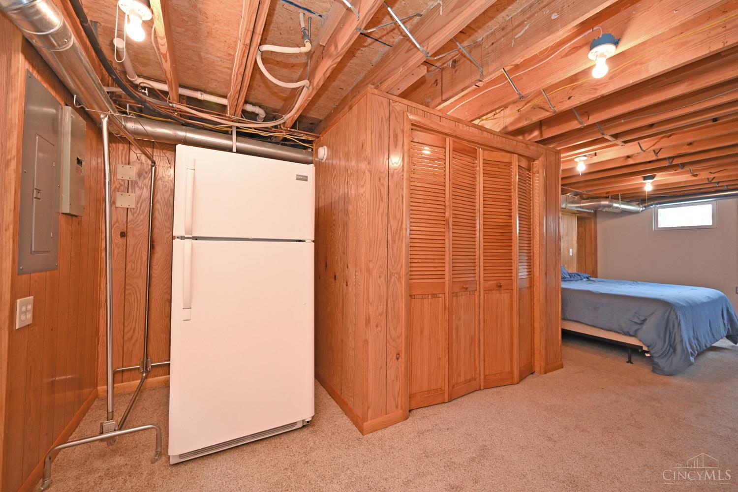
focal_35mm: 14
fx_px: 287
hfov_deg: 104.3
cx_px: 369
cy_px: 246
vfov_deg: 81.2
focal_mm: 14
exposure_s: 1/60
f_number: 4
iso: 800
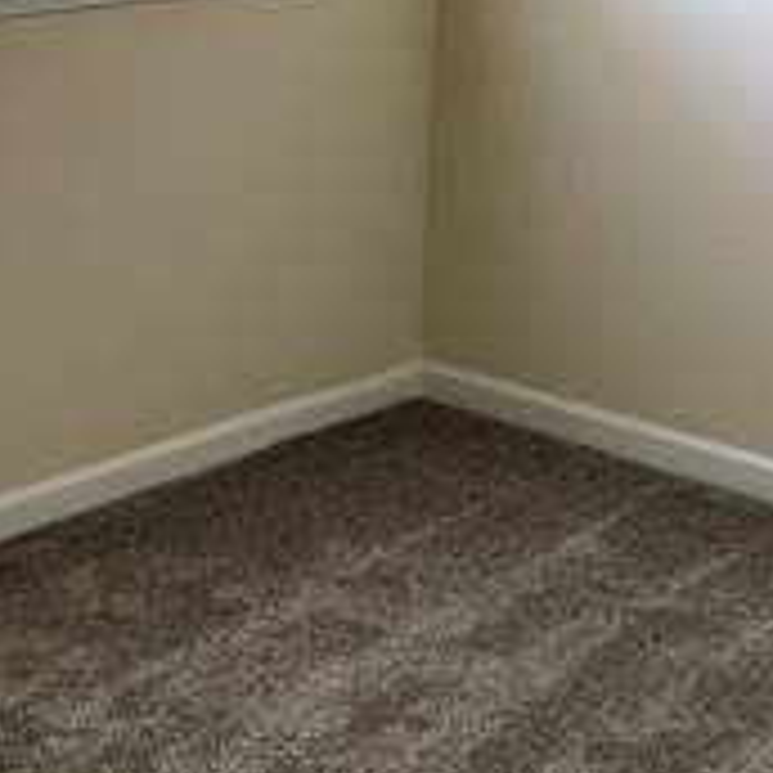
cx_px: 422
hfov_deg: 19.5
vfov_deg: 19.1
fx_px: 2249
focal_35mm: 89
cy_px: 49
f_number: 1.73
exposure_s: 1/285
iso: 45
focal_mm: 4.38
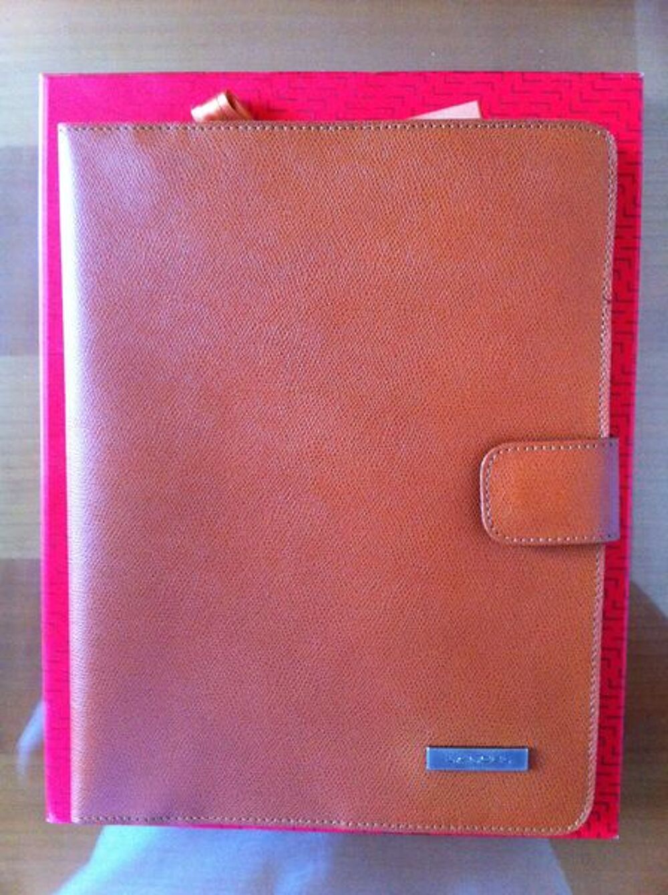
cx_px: 334
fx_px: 903
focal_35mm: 35
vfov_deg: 52.7
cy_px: 448
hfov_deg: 40.6
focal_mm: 3.85
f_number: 2.8
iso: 250
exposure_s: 1/15
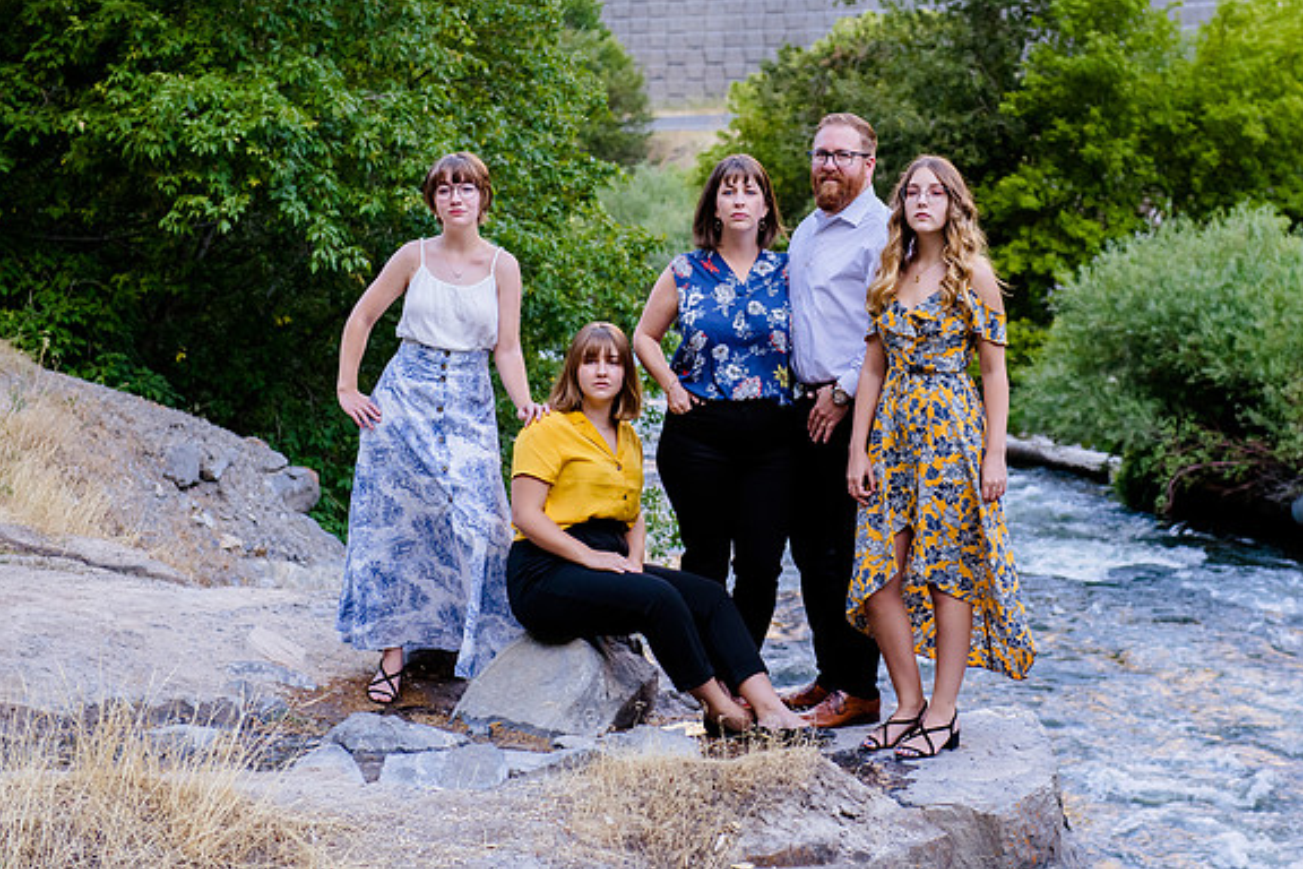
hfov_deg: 25.3
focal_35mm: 80
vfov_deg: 17.1
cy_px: 379
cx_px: 822
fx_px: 2895
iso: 1000
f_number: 4.5
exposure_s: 1/400
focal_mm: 62
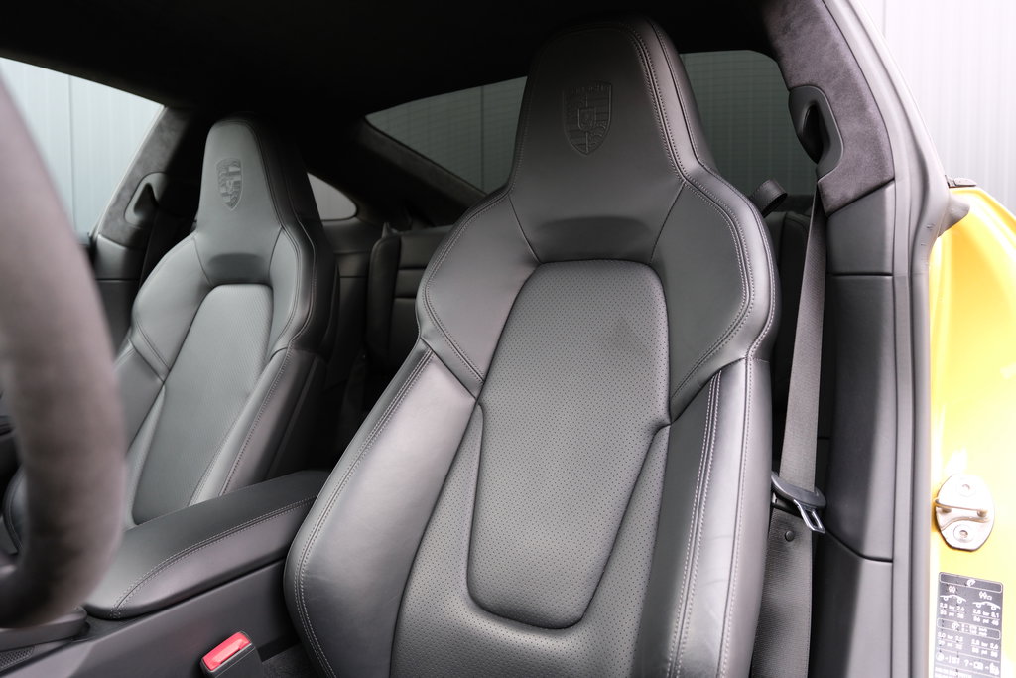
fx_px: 762
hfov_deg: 67.4
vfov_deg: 47.9
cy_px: 339
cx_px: 508
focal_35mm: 27
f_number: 3
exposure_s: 1/26
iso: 640
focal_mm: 18
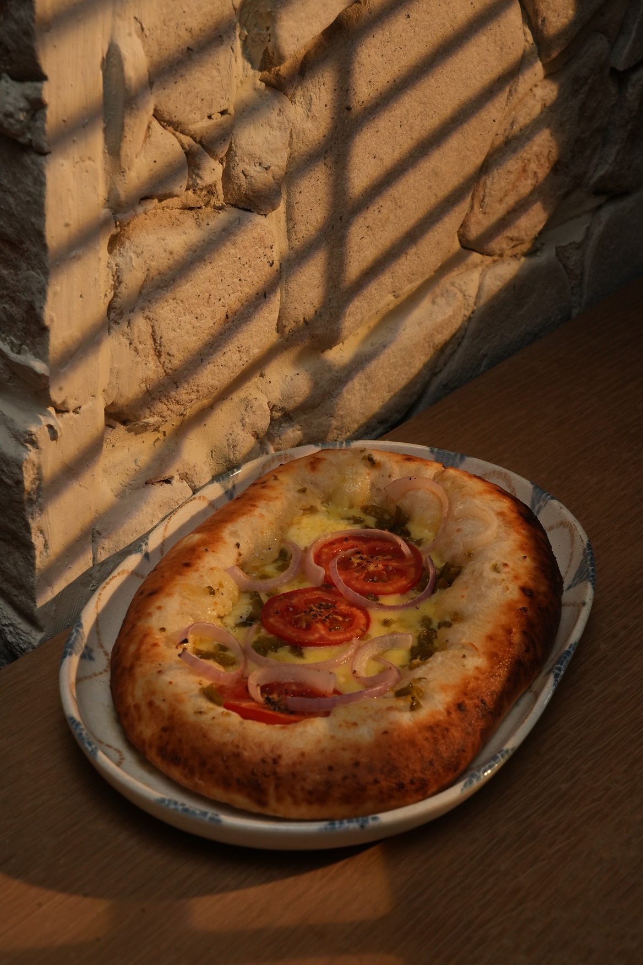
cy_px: 482
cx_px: 322
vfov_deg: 31.0
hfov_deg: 20.9
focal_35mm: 65
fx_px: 1741
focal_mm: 65
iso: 1000
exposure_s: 1/100
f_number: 16
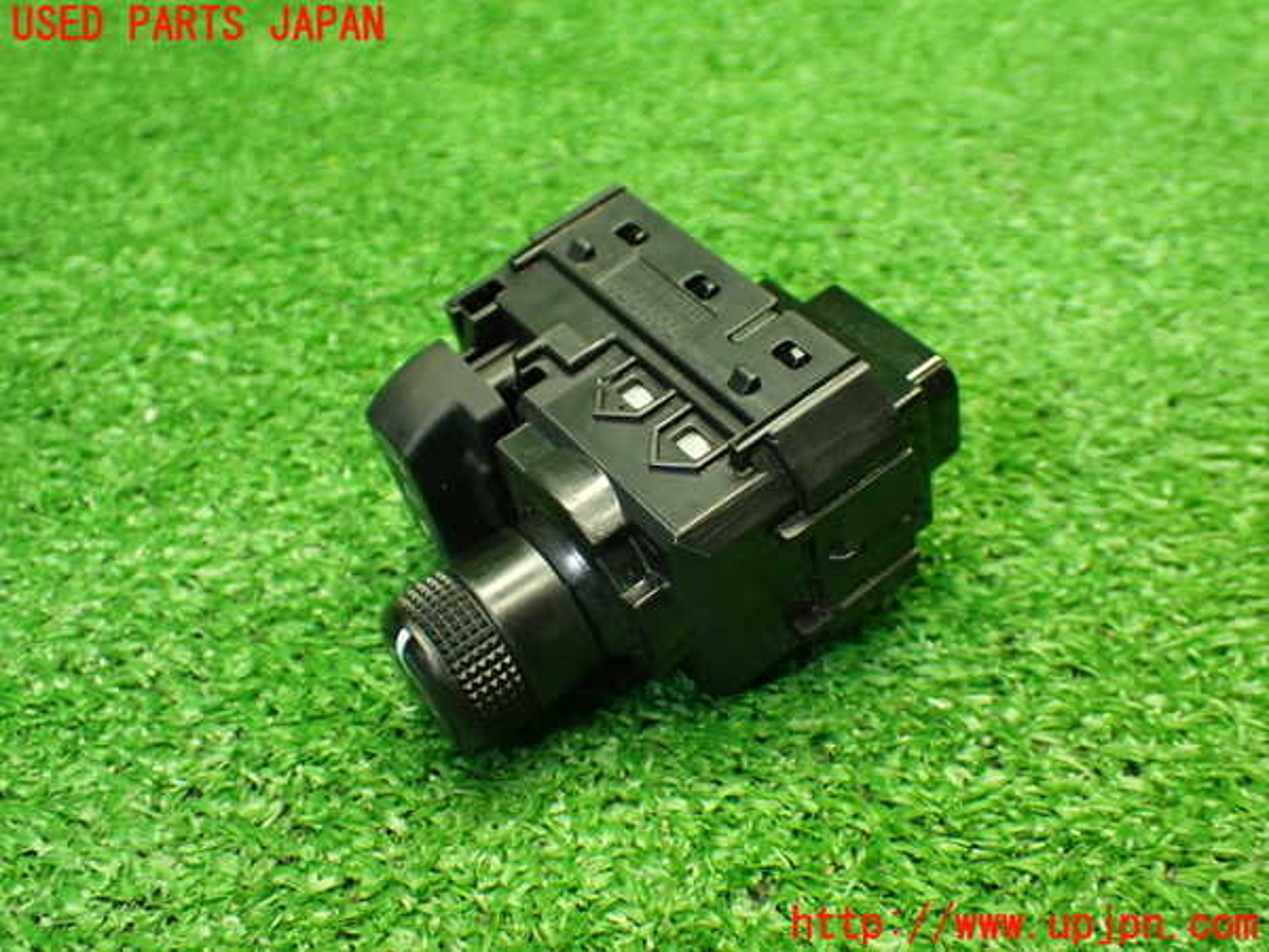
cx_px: 634
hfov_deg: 45.8
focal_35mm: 41
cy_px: 476
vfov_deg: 35.1
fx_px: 1503
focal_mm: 7.31
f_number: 2.8
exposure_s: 1/60
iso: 800
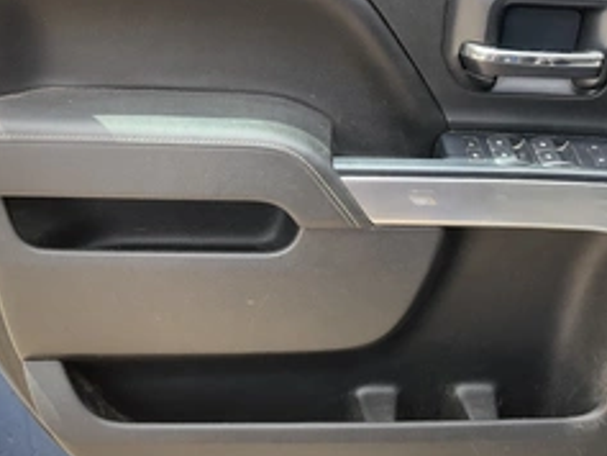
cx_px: 348
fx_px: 860
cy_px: 205
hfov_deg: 38.8
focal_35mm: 49
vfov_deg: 29.7
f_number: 1.8
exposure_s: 1/253
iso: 25
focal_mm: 3
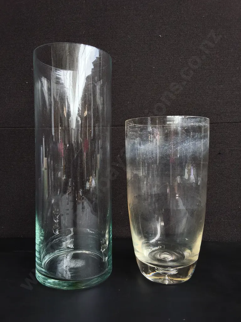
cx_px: 120
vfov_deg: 65.3
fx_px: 251
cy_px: 161
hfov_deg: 51.4
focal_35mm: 27
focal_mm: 2.87
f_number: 2
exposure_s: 1/100
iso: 40
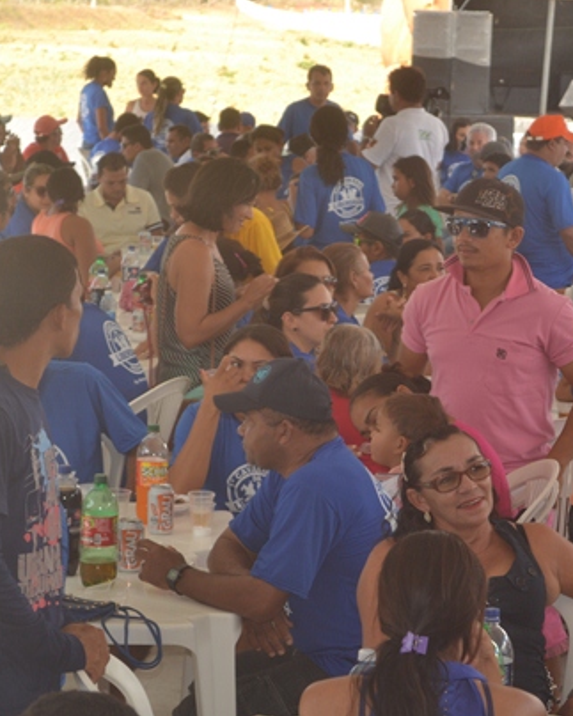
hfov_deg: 12.5
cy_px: 373
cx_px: 435
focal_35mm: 123
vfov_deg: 15.7
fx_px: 2603
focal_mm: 55
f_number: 5.6
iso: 140
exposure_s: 1/125
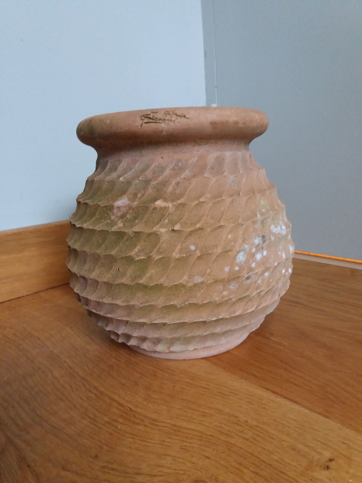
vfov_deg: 63.4
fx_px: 390
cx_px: 181
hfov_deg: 49.7
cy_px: 242
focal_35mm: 28
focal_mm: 3.7
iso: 250
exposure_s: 1/17
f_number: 1.9
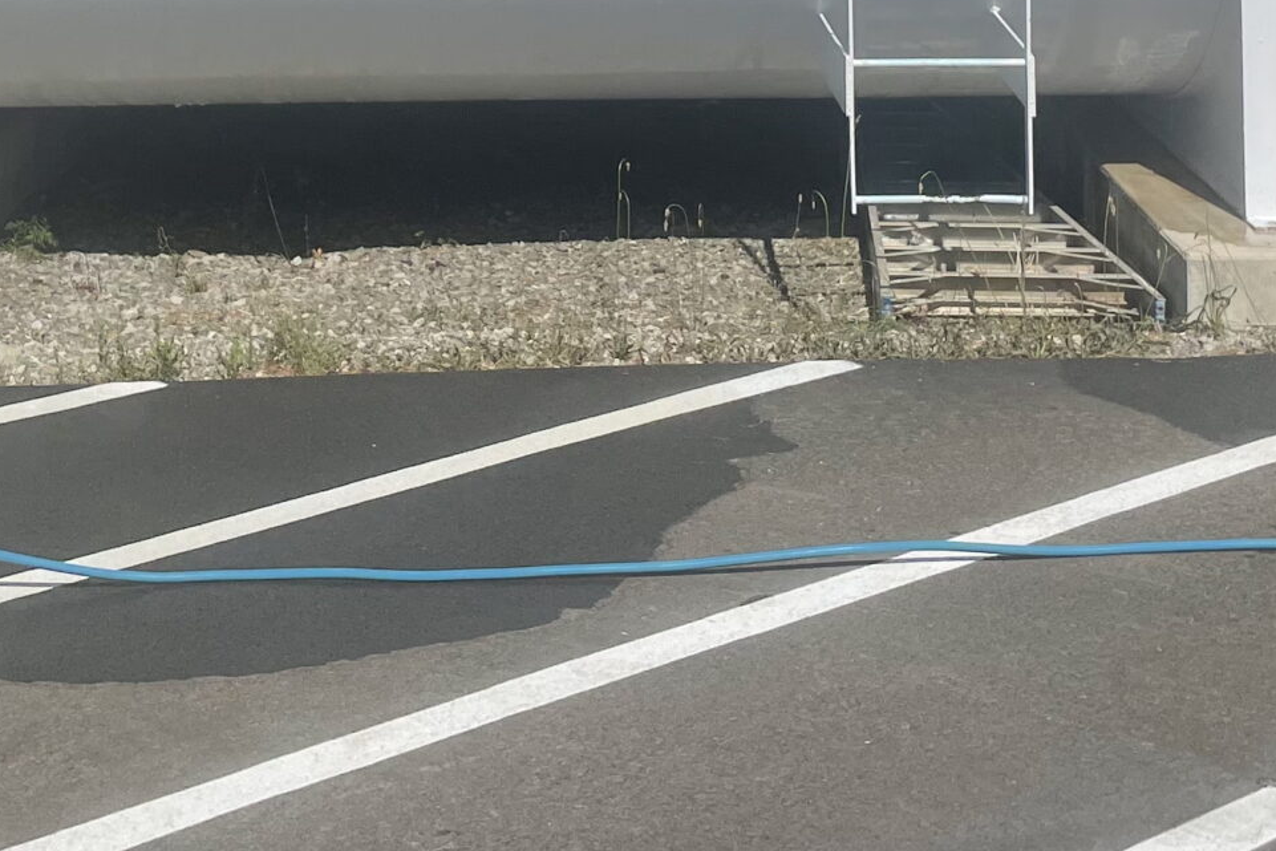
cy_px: -169
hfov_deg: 28.1
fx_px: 2552
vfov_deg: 18.0
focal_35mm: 72
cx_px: 588
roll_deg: +1.1
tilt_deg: -4.6
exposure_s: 1/9804
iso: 32
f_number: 1.6
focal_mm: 4.2
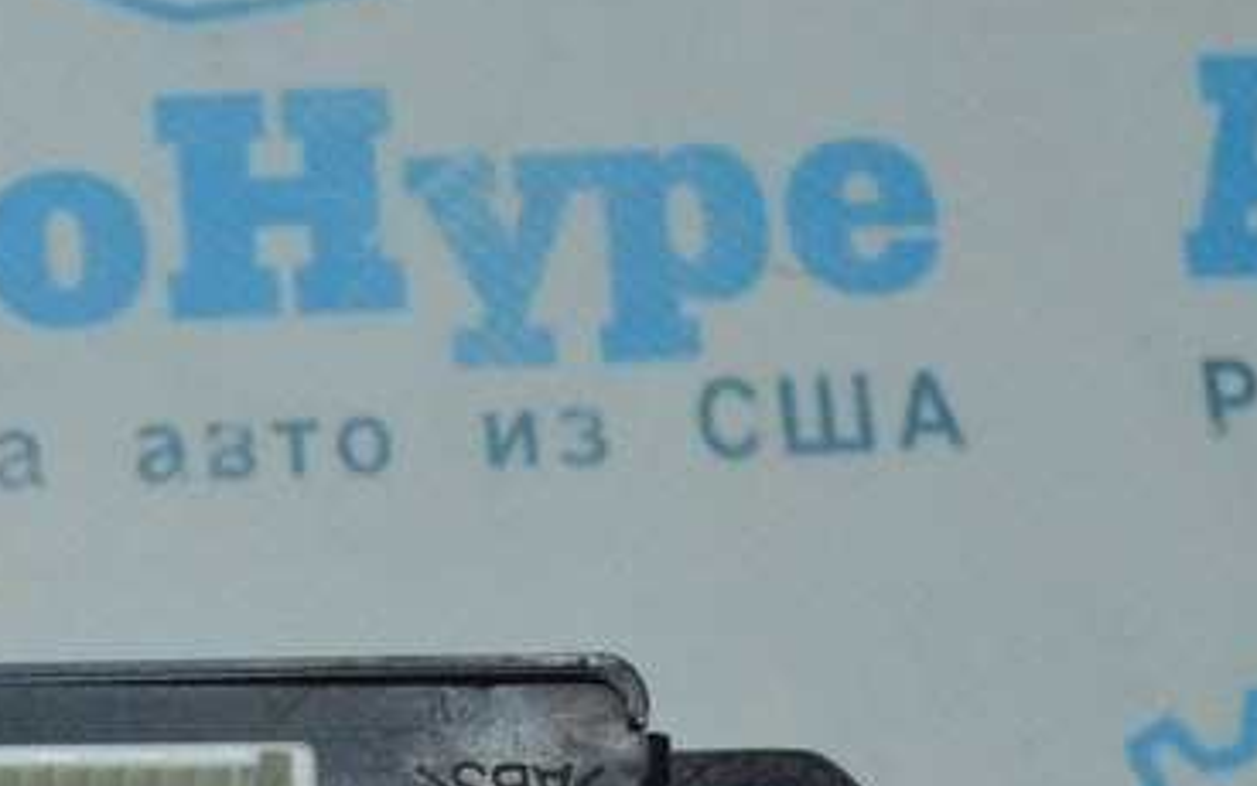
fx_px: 4077
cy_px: 924
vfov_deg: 10.8
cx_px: -461
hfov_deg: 16.4
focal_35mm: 119
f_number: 16
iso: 3600
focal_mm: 28
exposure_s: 1/200
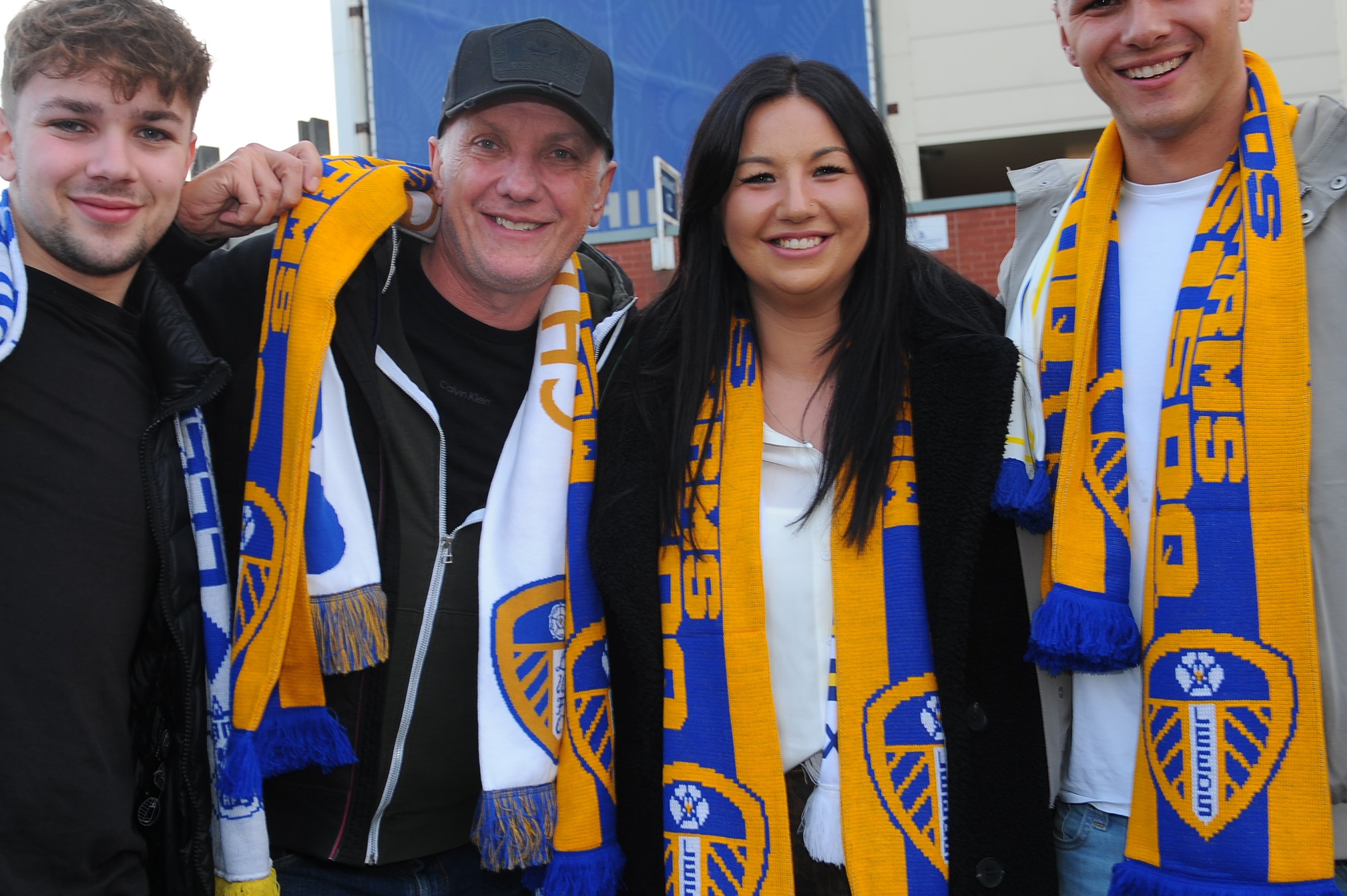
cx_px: 579
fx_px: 1720
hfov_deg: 42.7
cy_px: 428
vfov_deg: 29.2
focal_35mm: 46
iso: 200
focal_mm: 29
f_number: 5
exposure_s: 1/60
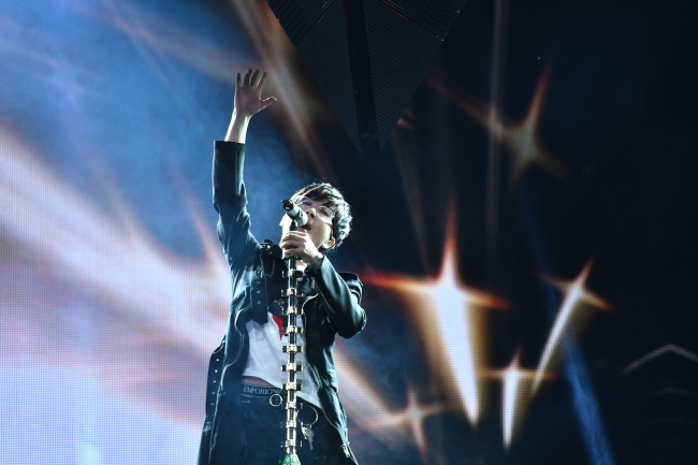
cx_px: 349
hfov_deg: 7.0
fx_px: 5669
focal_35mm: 292
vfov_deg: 4.7
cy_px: 232
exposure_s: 1/640
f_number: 2.8
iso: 400
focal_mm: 195
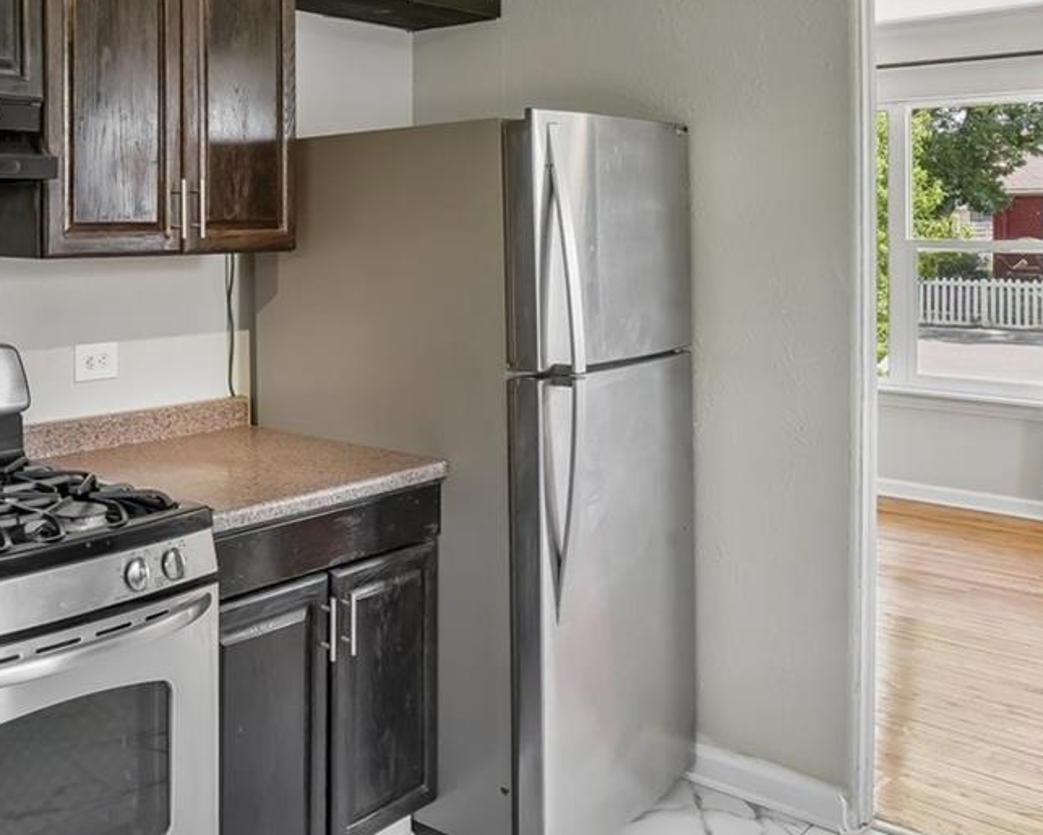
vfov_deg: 41.3
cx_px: 94
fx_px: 1081
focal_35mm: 35
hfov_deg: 46.3
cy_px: 233
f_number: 8
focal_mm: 10
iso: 400
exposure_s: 1/10
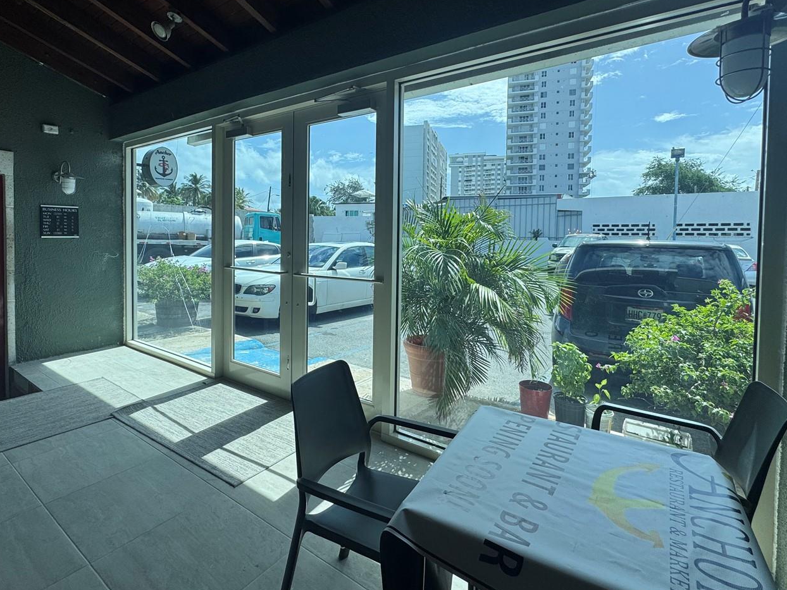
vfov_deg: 71.1
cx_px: 376
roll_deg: -1.2
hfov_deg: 87.7
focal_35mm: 18
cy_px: 249
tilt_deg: -2.7
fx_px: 409
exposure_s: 1/849
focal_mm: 2.22
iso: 50
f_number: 2.2
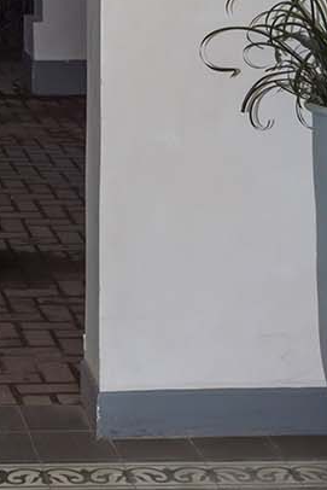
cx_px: -221
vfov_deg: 18.5
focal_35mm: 103
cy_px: -142
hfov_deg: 12.4
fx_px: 1402
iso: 200
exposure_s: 1/60
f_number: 8
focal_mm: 29
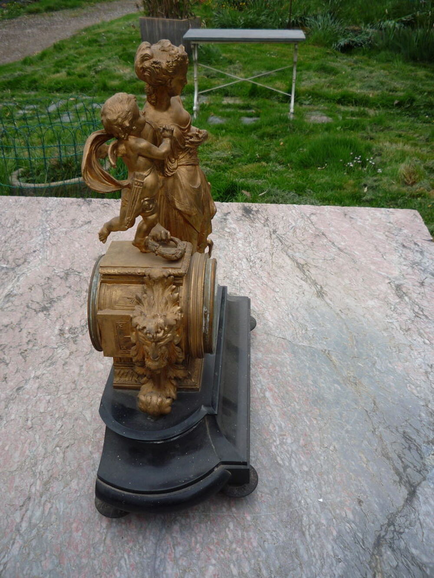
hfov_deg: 46.8
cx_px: 217
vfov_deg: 60.0
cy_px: 289
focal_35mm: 30
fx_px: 501
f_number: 4
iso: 100
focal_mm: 5.2
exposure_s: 1/160
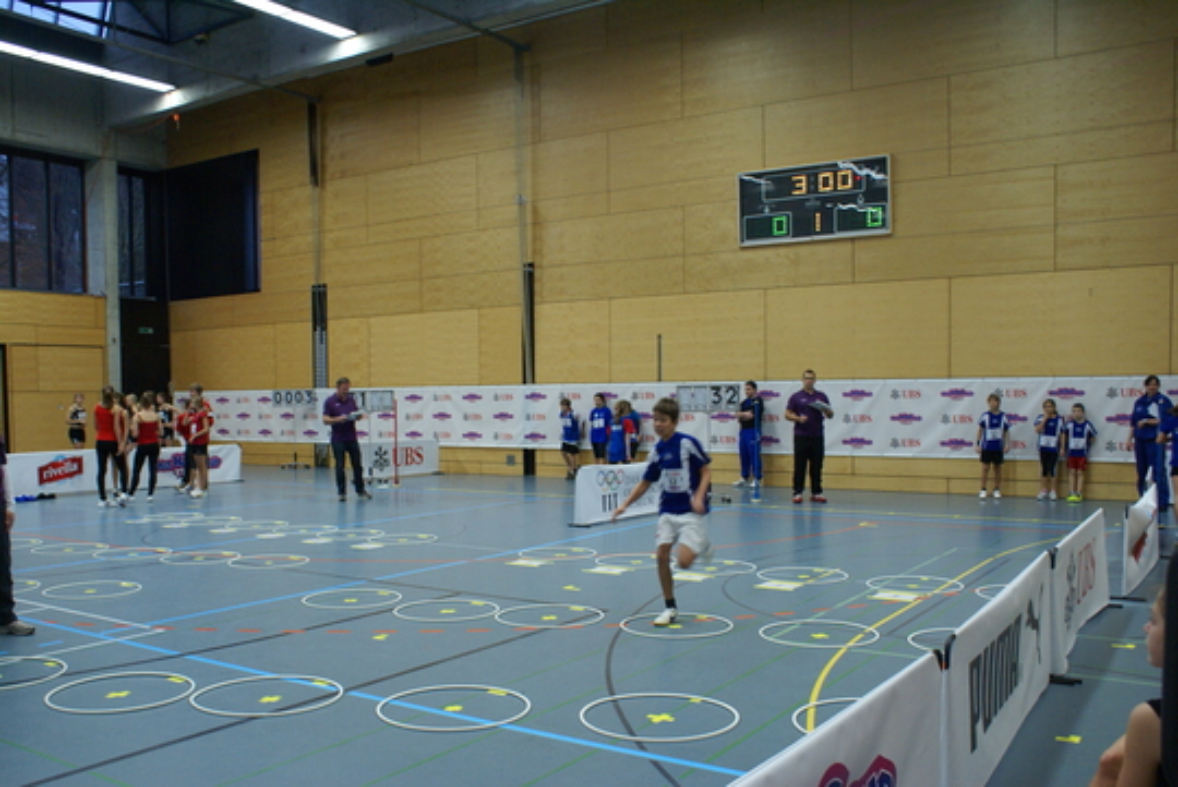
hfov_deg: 61.9
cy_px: 394
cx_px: 589
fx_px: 982
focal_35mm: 30
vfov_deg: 43.7
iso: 800
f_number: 4
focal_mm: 20
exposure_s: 1/80
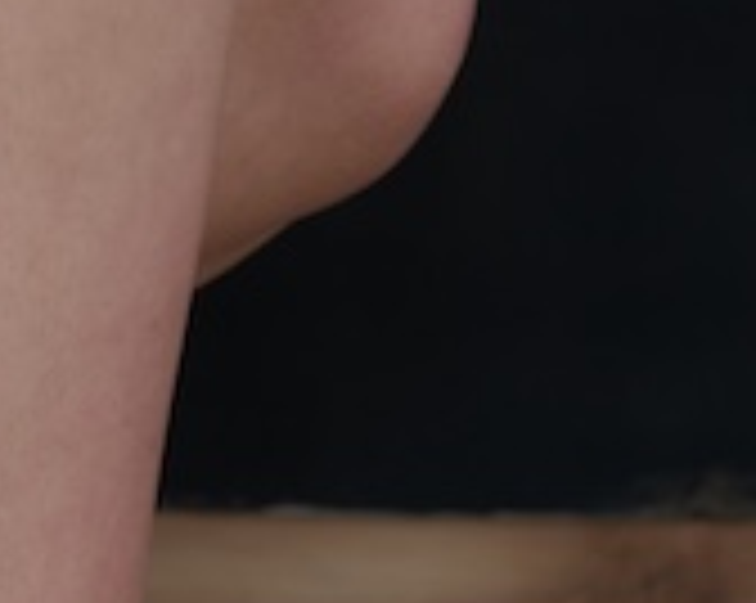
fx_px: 5252
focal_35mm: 235
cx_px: -567
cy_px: -738
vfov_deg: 6.3
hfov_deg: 8.0
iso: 200
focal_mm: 35
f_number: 3.5
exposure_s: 1/250
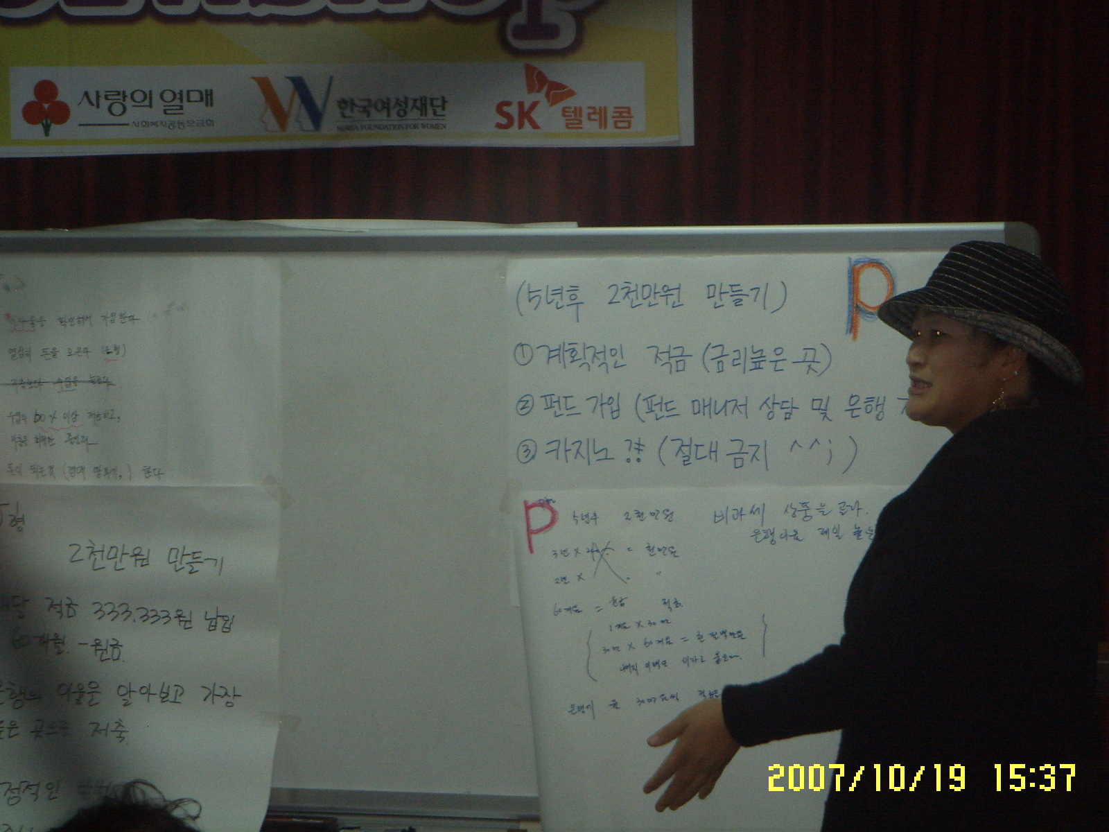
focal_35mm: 117
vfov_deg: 12.7
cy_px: 416
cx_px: 554
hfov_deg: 16.8
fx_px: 3748
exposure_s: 1/60
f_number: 4.5
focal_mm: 19.8
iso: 115
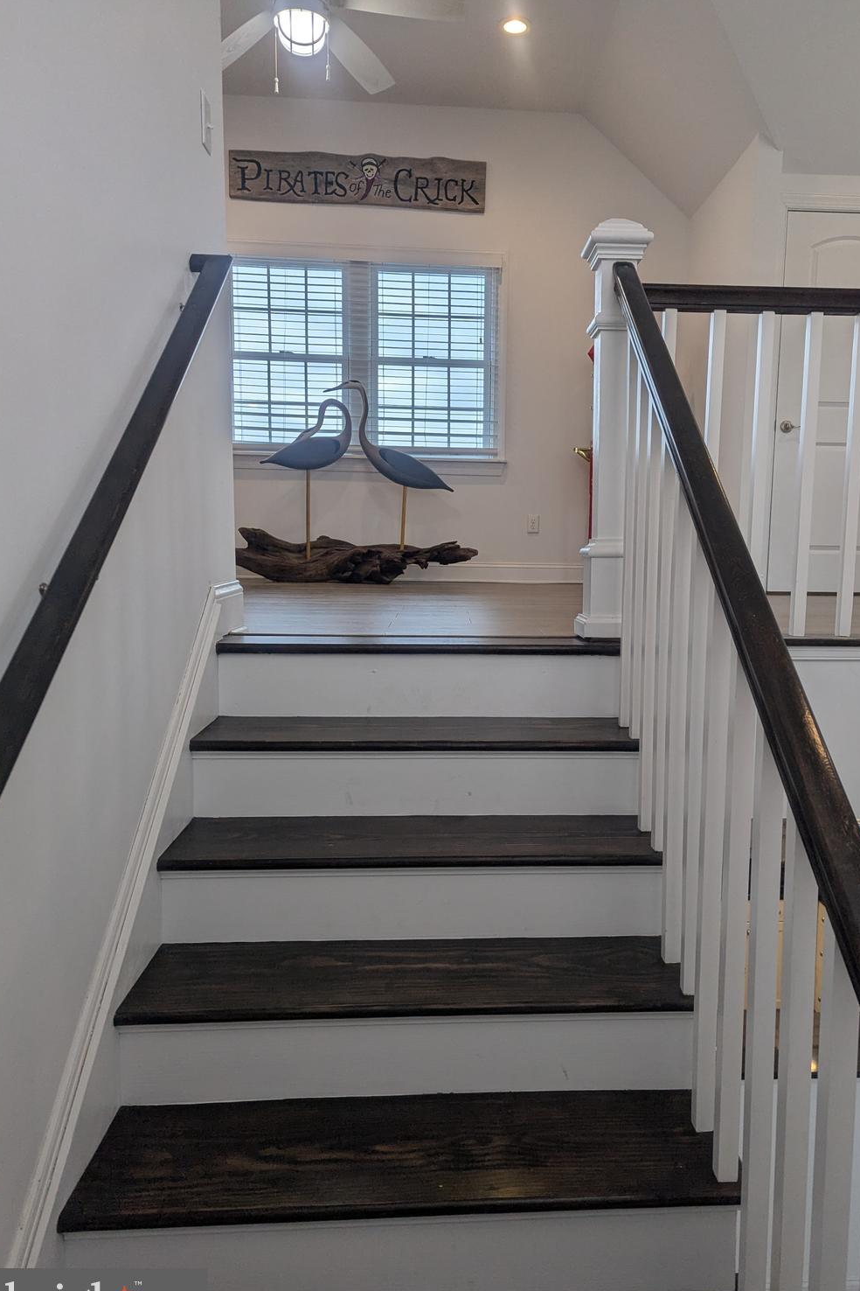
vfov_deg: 69.4
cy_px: 668
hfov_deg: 49.4
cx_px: 495
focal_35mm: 26
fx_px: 932
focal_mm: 6.81
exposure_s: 1/141
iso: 42
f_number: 1.85
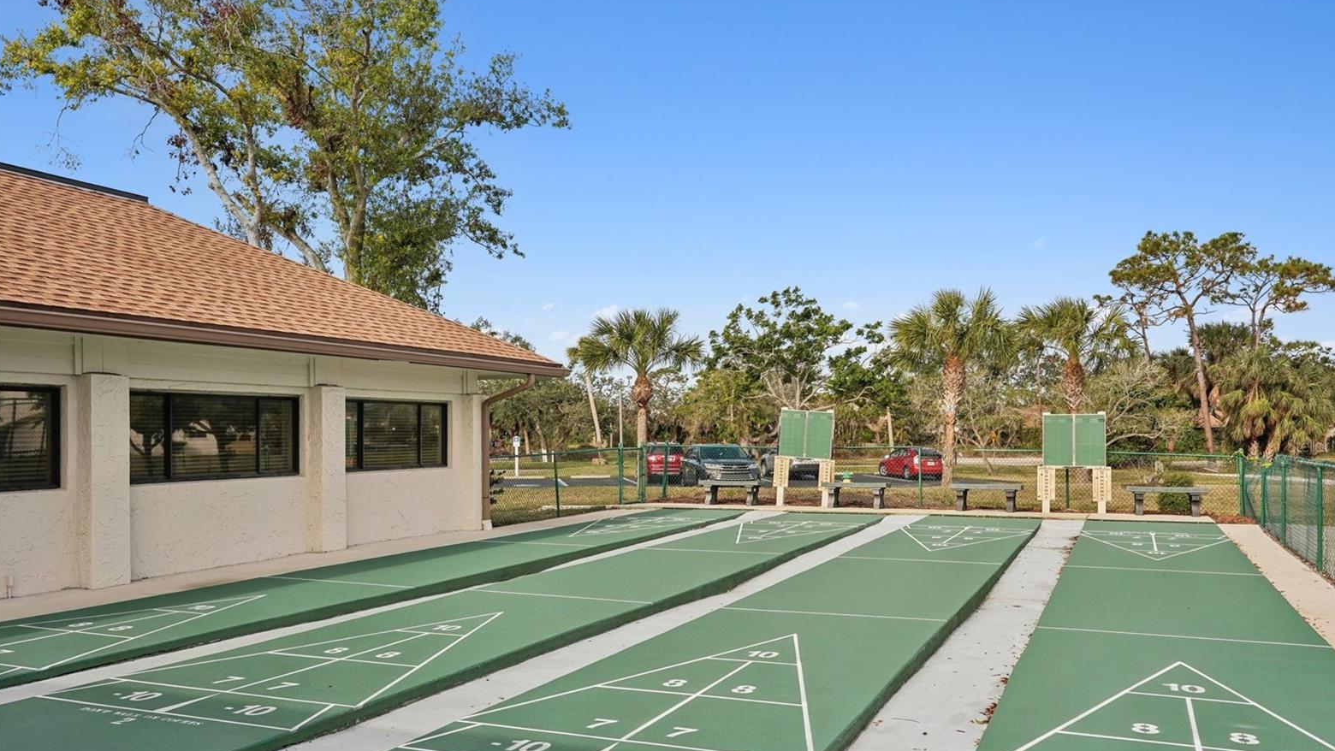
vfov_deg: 40.0
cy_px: 446
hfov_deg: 66.1
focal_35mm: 29
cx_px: 679
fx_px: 1027
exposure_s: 1/1000
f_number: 8
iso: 400
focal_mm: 27
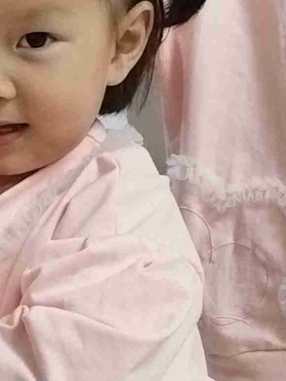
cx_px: 53
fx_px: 1311
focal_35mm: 119
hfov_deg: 12.4
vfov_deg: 16.5
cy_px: 170
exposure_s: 1/100
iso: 3303
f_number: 1.9
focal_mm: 5.52
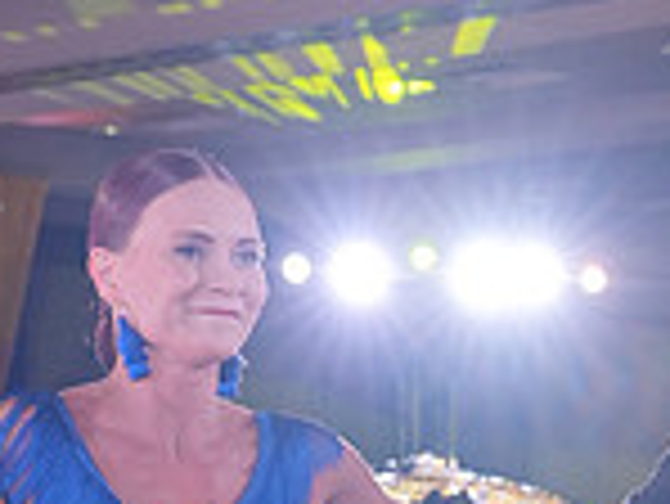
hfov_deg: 10.5
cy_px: 868
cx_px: 596
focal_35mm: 187
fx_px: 3622
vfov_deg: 7.7
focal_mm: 50
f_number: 4
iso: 2000
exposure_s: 1/400
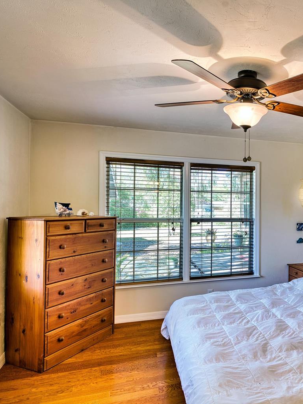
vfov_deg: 71.6
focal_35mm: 24
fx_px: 280
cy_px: 203
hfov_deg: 52.6
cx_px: 249
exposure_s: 1/5
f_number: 7.1
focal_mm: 16
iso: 125
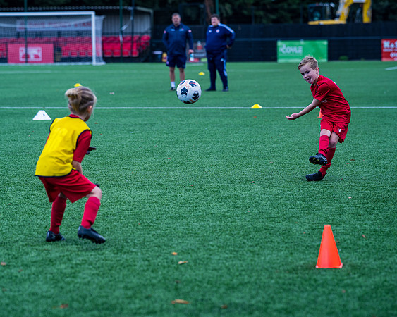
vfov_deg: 10.1
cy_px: 158
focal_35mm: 153
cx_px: 169
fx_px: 1792
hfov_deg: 12.6
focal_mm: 135
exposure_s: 1/1000
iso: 400
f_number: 4
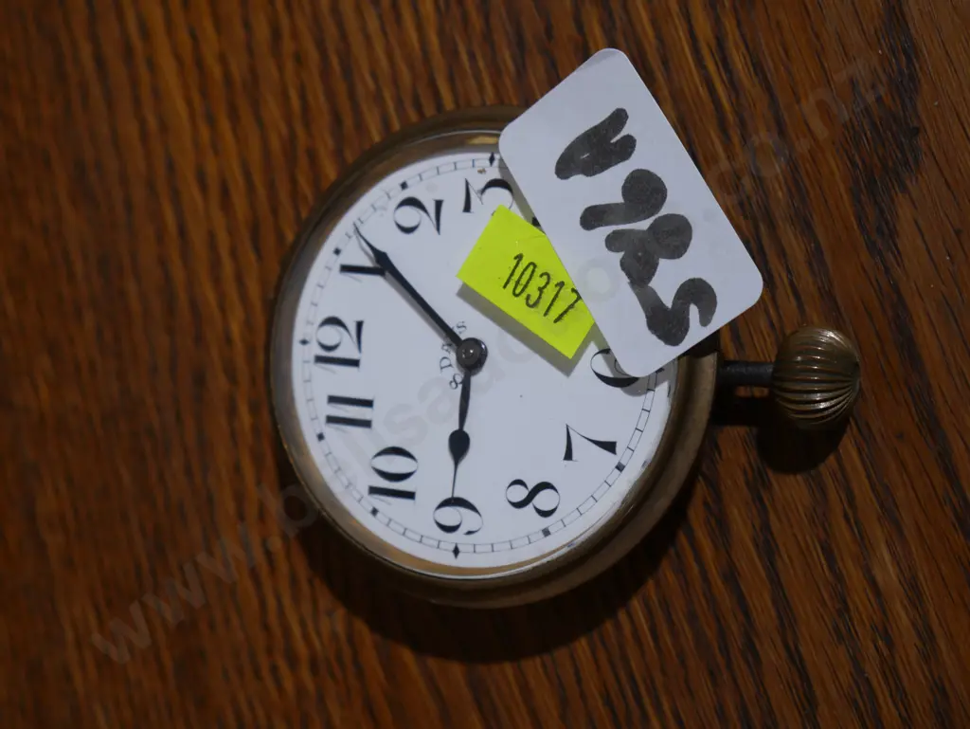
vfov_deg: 21.6
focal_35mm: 68
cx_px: 485
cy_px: 364
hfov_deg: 28.5
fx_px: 1906
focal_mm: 34
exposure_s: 1/80
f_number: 5.4
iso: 500
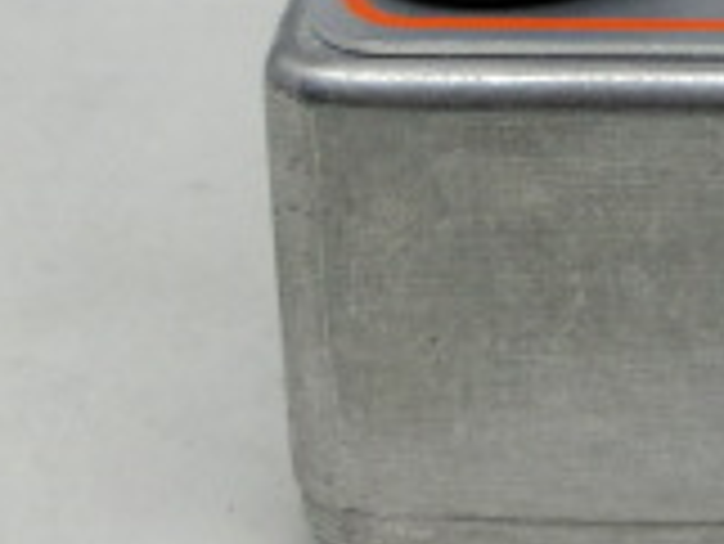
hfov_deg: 9.2
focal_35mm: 207
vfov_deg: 7.2
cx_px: 1246
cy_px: 9
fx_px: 4333
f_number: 4.7
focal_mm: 9.3
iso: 125
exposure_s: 1/125
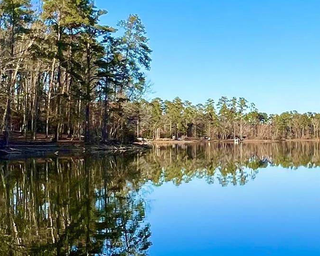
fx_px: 549
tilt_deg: +1.4
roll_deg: +0.5
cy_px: 120
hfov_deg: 32.0
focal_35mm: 58
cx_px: 231
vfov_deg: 26.2
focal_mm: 1.57
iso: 32
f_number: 1.8
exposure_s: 1/1340
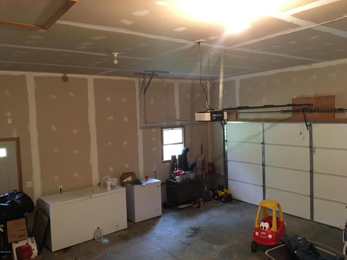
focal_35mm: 29
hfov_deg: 61.7
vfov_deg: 48.2
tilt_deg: -4.1
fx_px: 291
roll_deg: +2.2
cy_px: 130
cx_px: 174
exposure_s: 1/15
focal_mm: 4.15
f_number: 2.2
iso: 200
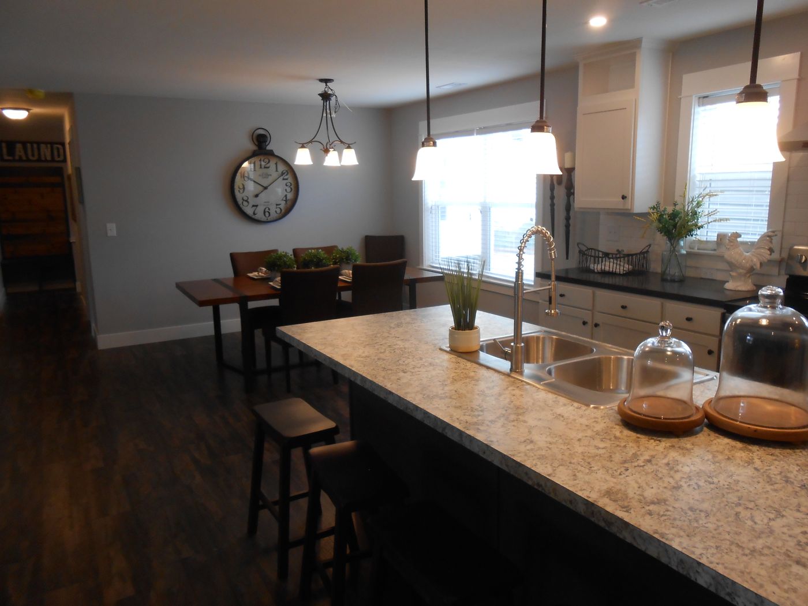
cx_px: 404
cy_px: 303
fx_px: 607
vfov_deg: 53.1
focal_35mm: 26
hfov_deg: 67.3
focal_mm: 4.6
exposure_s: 1/30
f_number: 3.5
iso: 160
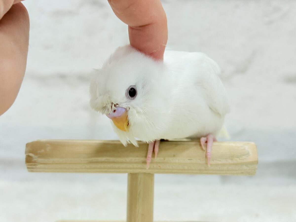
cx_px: 148
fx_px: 445
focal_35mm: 52
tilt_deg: -4.0
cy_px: 111
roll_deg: +0.1
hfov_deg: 36.8
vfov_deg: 28.0
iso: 64
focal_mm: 5.96
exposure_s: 1/100
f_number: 1.6
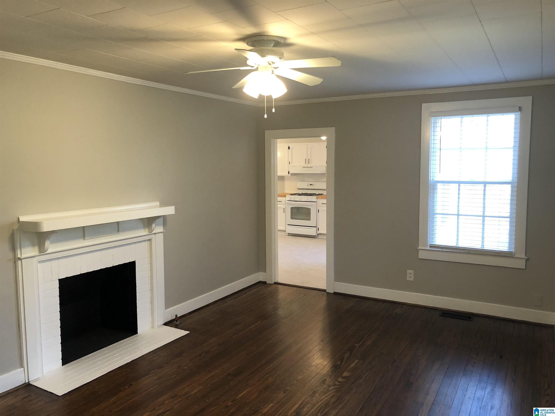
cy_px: 208
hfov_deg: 63.4
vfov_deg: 49.7
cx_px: 278
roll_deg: +0.9
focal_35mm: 28
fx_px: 449
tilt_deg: -4.4
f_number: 1.8
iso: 40
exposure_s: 1/20
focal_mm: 3.99
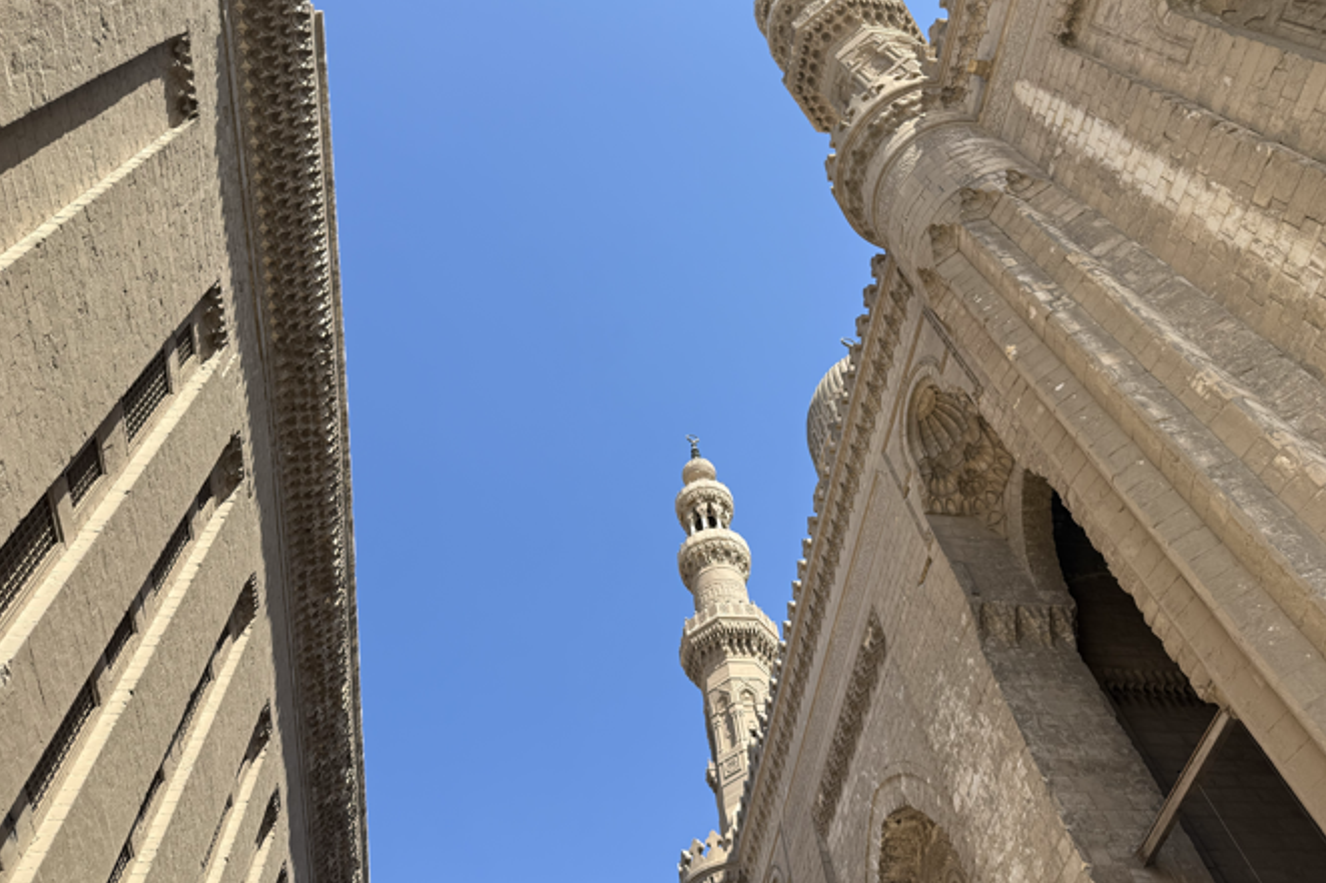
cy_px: 401
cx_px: 687
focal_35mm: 26
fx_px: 957
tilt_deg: +57.9
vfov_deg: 49.5
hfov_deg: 69.4
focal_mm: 6.76
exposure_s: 1/1292
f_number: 1.78
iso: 100
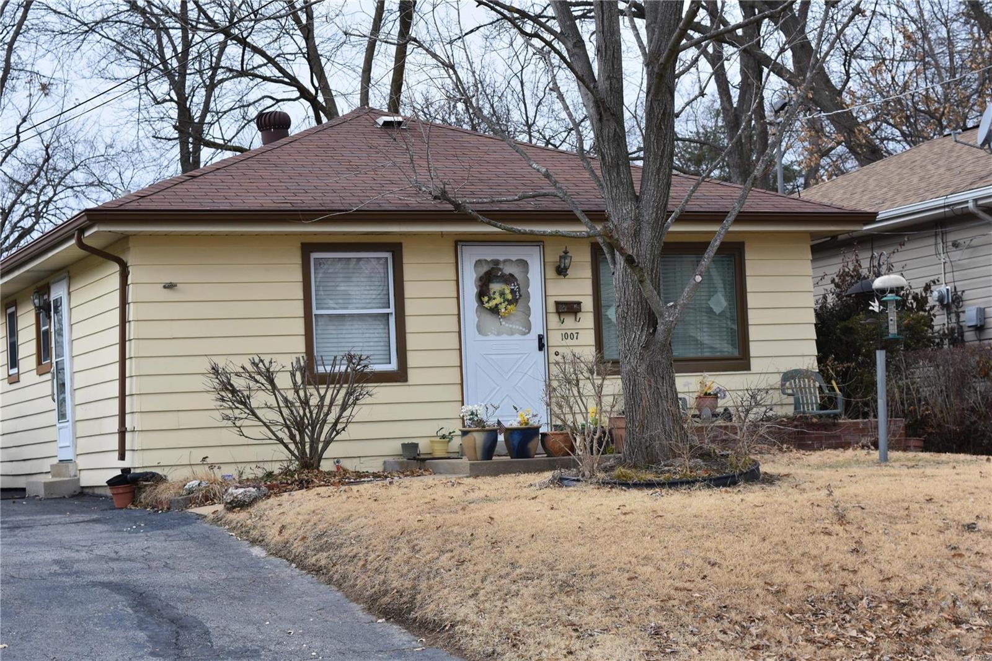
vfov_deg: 18.9
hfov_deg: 28.1
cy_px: 330
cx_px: 496
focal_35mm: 72
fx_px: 1983
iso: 400
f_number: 8
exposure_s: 1/500
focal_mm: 48
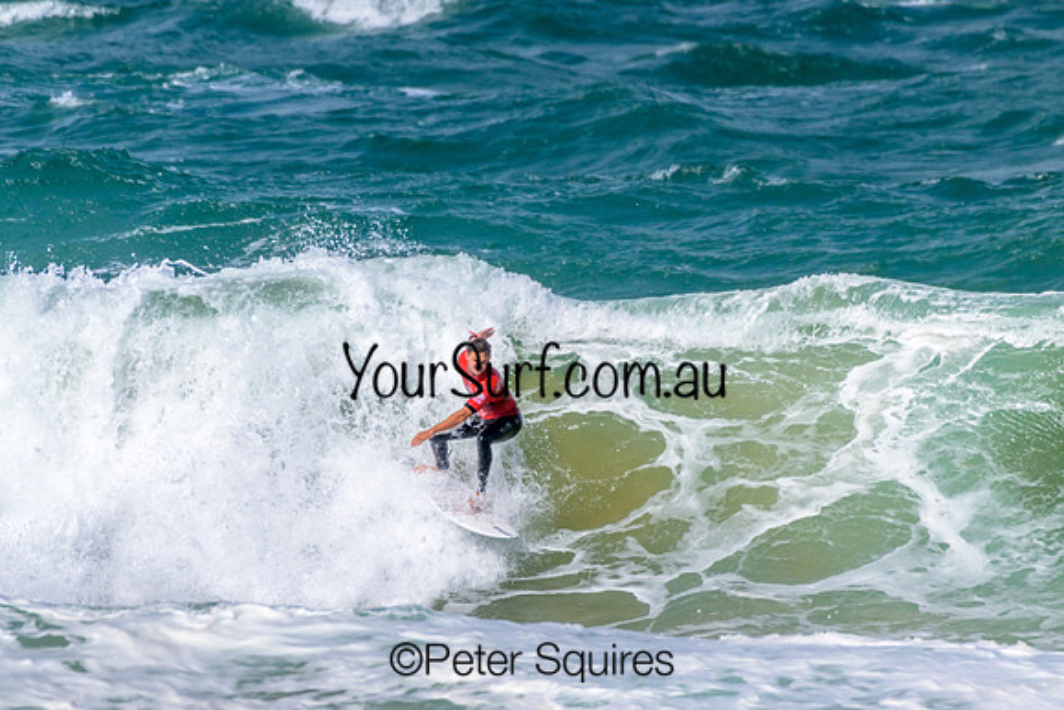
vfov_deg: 1.5
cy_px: 355
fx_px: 26605
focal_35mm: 900
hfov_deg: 2.3
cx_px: 532
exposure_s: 1/2500
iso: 640
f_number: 11
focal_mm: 900
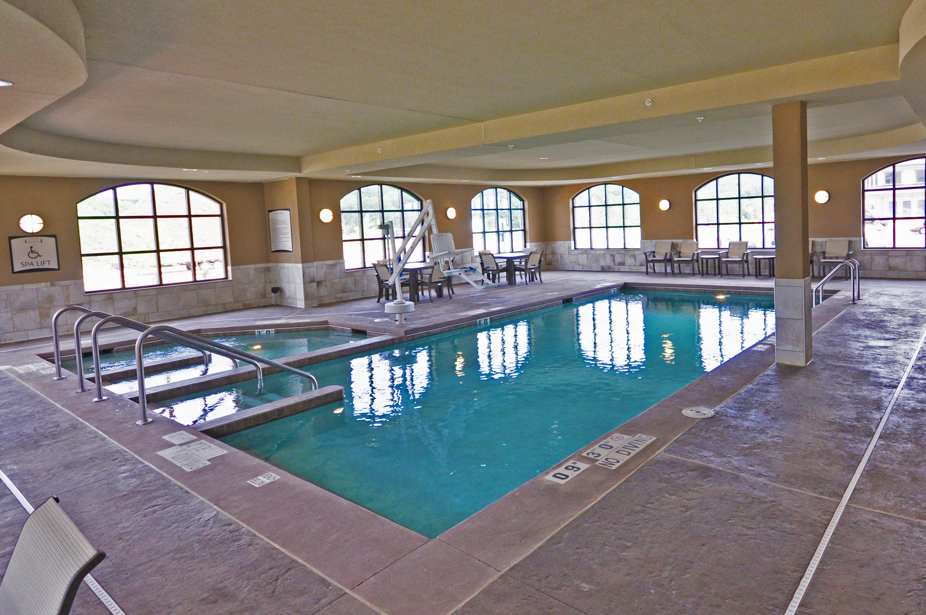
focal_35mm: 21
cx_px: 559
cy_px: 246
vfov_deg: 58.9
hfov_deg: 80.2
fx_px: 539
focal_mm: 10
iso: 360
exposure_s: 1/125
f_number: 5.6
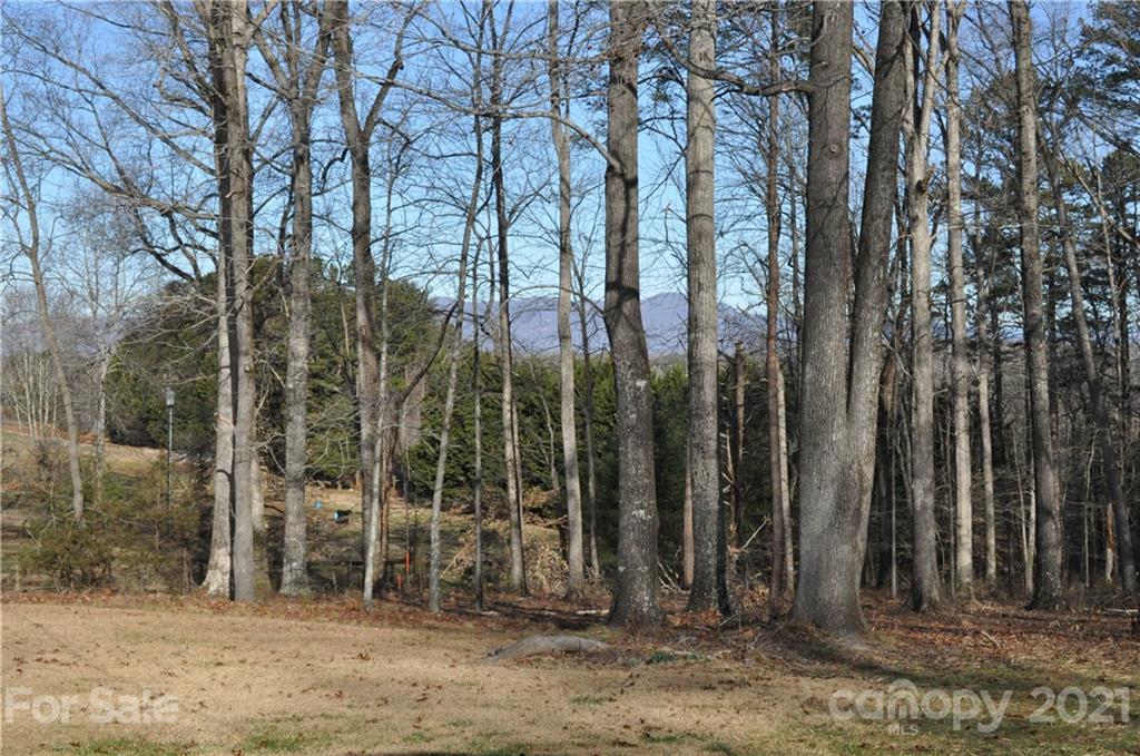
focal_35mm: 48
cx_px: 570
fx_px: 1517
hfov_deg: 41.2
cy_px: 378
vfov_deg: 28.0
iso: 1250
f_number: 10
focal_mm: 32
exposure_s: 1/400
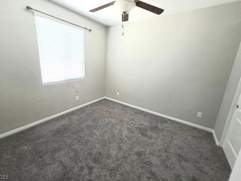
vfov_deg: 85.6
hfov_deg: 101.9
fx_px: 97
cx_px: 113
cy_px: 85
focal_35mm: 14
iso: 250
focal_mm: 2.2
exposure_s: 1/101
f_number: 1.9
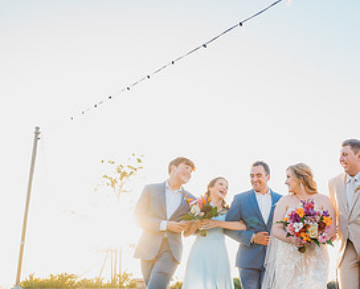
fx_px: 384
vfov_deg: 40.0
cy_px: 219
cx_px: 319
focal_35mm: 36
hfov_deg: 45.8
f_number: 2.8
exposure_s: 1/160
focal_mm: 18
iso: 125
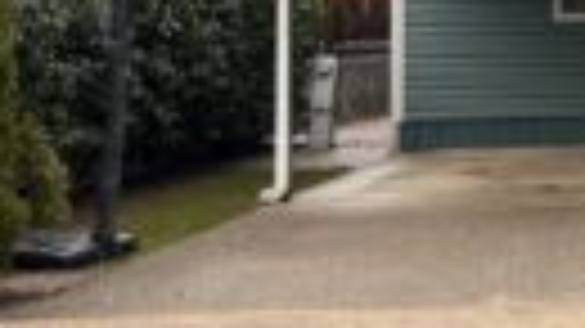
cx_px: 796
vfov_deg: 13.5
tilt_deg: +3.0
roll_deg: -0.5
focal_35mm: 87
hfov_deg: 21.6
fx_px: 1349
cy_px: -76
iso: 50
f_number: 1.5
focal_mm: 5.7
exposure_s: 1/450
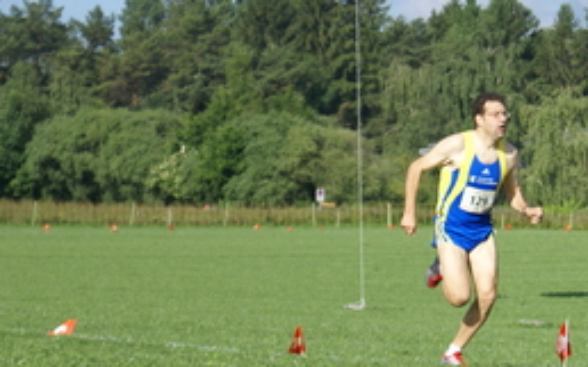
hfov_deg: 9.3
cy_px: 83
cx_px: 552
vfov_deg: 5.8
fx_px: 3588
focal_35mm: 224
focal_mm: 70
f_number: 5.6
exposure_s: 1/500
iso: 100
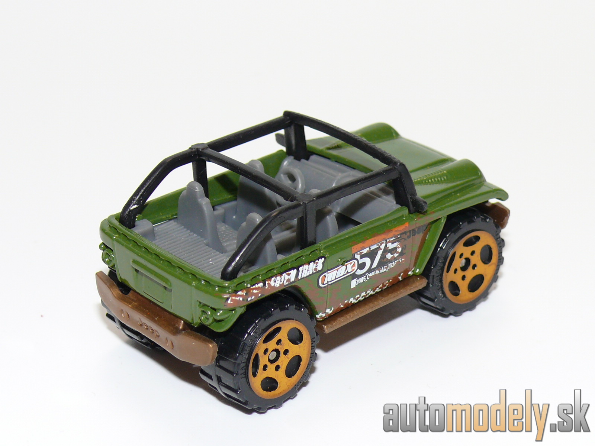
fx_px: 1770
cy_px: 223
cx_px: 298
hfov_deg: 19.1
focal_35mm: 103
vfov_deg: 14.4
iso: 100
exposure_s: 1/30
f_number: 4
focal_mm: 13.4
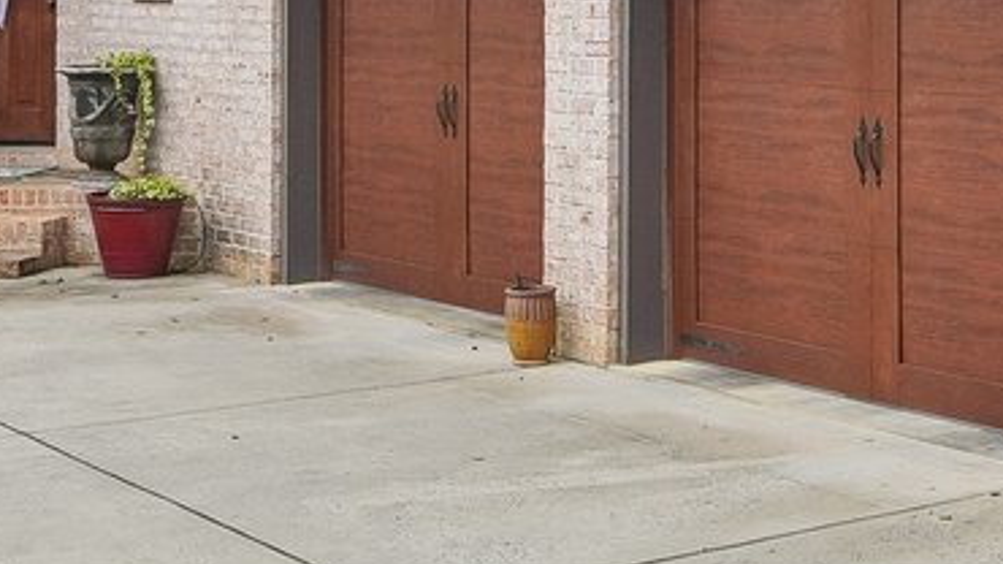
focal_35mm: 87
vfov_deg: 13.5
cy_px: -107
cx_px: 848
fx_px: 2313
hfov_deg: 24.0
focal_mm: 10
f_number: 8
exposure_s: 1/30
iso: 100
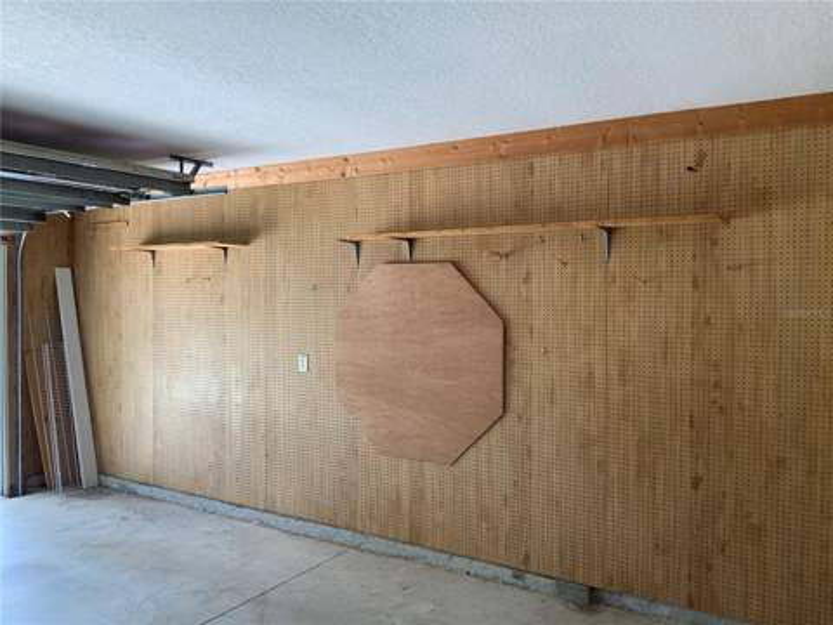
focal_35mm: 29
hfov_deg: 61.7
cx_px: 416
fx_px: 698
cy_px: 312
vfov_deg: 48.2
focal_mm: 3
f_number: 1.8
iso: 50
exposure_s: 1/120
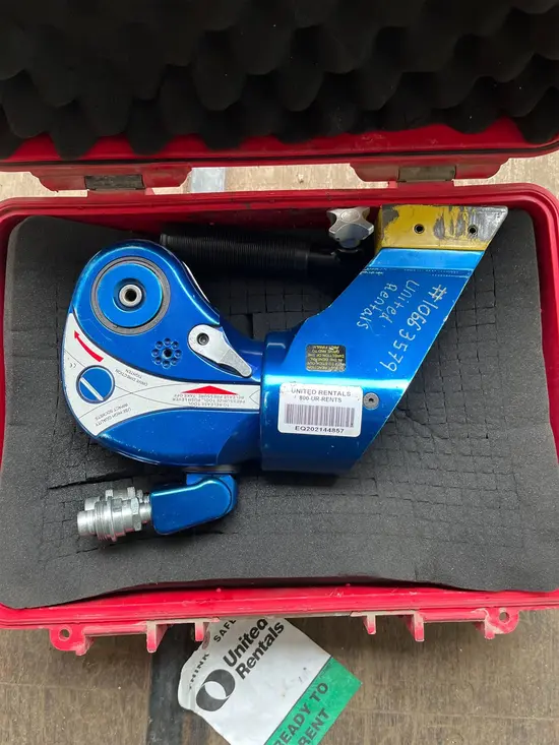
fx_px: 560
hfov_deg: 53.1
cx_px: 280
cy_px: 372
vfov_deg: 67.3
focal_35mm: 26
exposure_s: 1/60
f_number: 1.6
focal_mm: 5.1
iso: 250
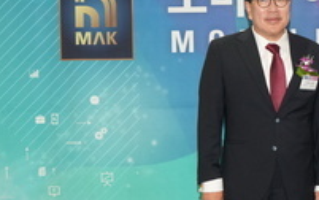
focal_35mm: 124
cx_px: 362
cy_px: 139
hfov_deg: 16.3
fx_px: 1079
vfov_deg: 10.6
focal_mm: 39
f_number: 5.6
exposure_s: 1/250
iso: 1600
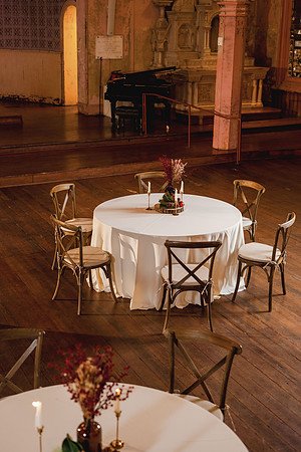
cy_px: 226
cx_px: 150
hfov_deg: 27.0
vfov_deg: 39.6
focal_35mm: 50
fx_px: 627
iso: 400
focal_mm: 50
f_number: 2.8
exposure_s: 1/60
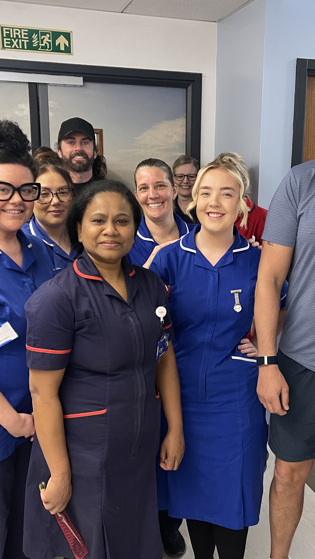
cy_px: 281
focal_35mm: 38
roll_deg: -1.1
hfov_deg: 31.1
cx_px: 198
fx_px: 564
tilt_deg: -13.0
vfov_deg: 52.8
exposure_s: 1/50
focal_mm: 5.1
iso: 400
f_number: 1.6
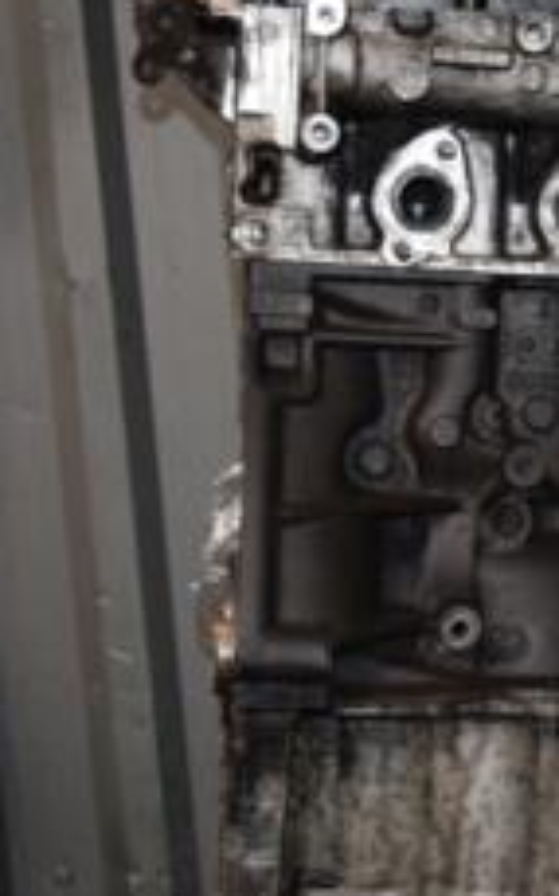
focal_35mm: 100
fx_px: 2447
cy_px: 423
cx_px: 641
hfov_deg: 12.8
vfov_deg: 20.7
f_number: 5
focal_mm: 25
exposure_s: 1/60
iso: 800
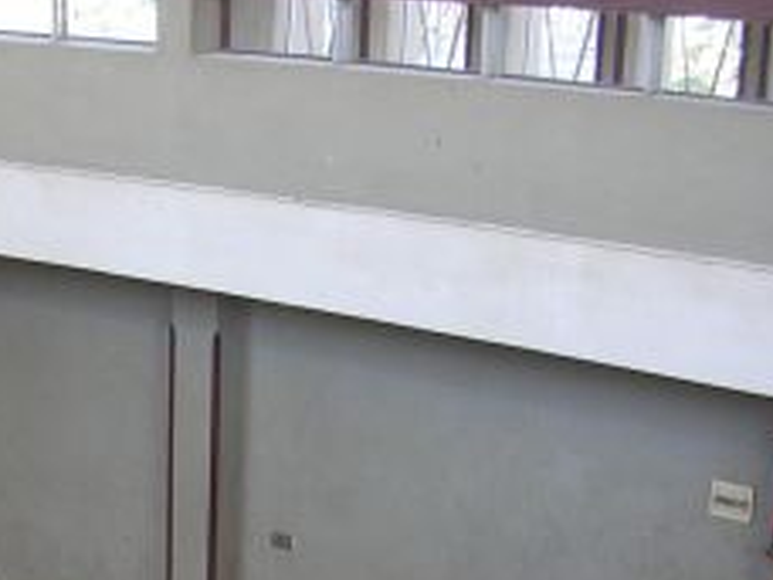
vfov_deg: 16.1
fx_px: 1987
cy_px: 644
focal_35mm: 89
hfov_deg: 21.3
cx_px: 15
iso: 50
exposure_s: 1/42.6
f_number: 2.8
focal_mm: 5.8
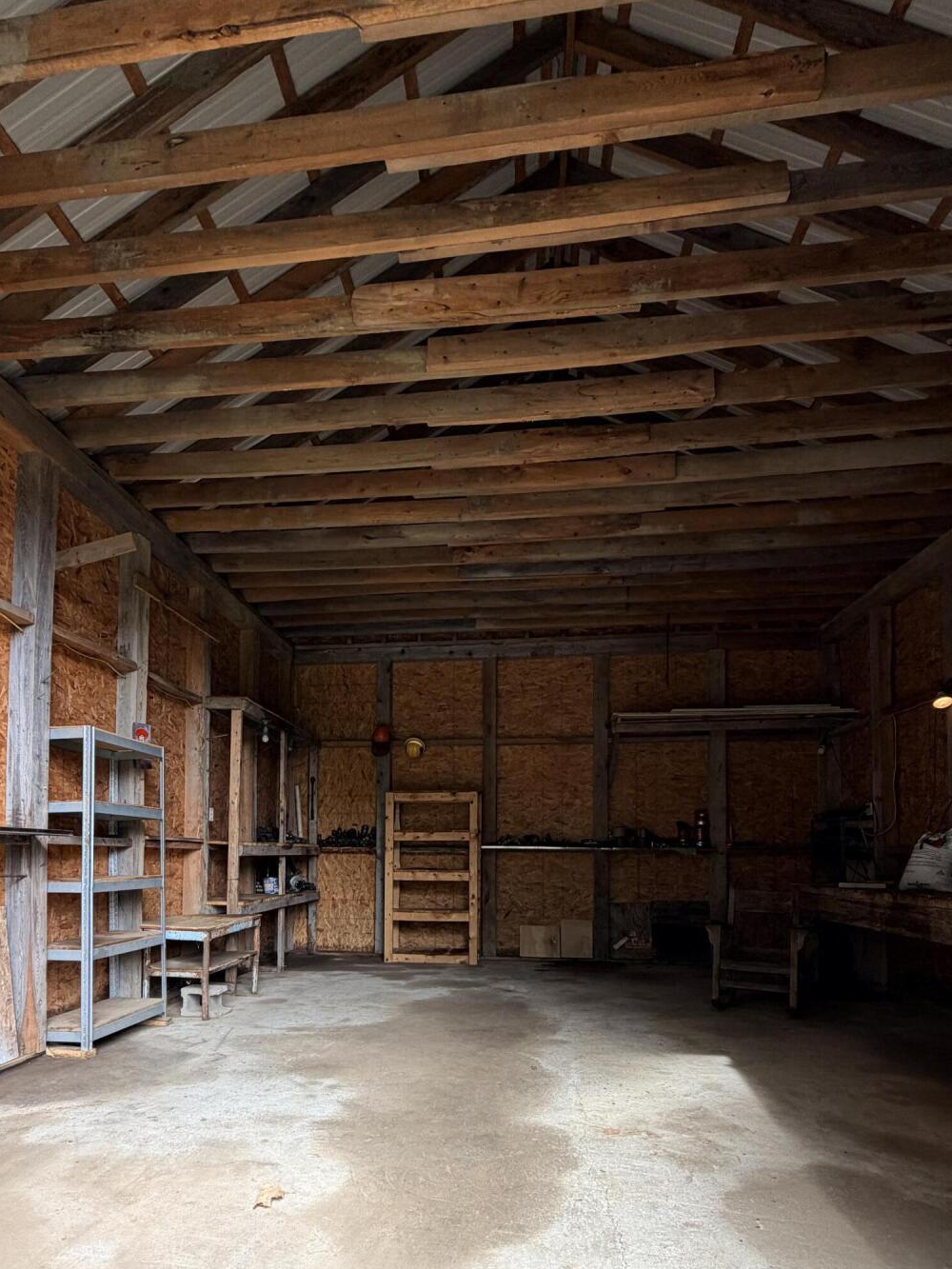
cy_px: 828
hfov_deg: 63.2
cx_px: 411
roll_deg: -1.0
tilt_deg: +2.6
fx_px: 770
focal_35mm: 21
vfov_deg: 76.9
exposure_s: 1/121
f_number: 2.2
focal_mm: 2.22
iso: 64
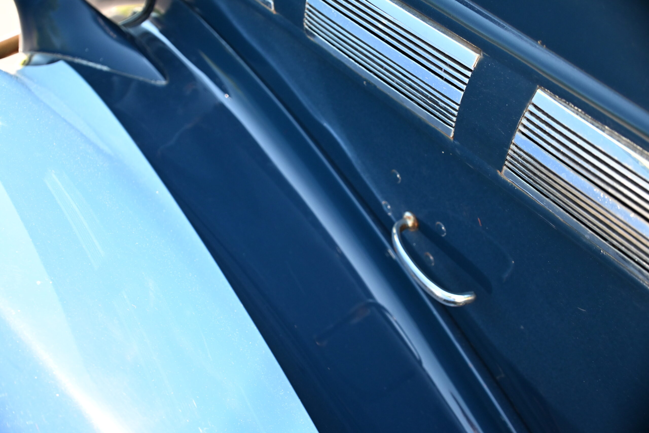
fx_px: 865
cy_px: 216
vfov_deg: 28.1
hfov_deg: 41.1
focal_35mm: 48
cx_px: 324
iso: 1100
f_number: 4
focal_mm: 32
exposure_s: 1/125
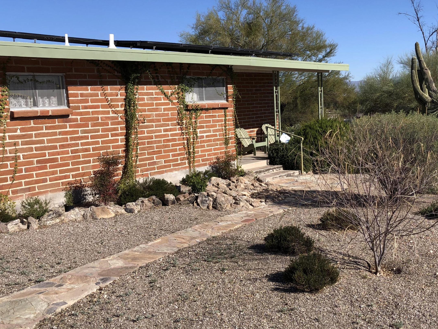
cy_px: 163
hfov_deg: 47.1
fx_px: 493
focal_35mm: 39
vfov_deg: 36.8
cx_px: 290
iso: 20
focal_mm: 4
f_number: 1.8
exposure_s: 1/2288
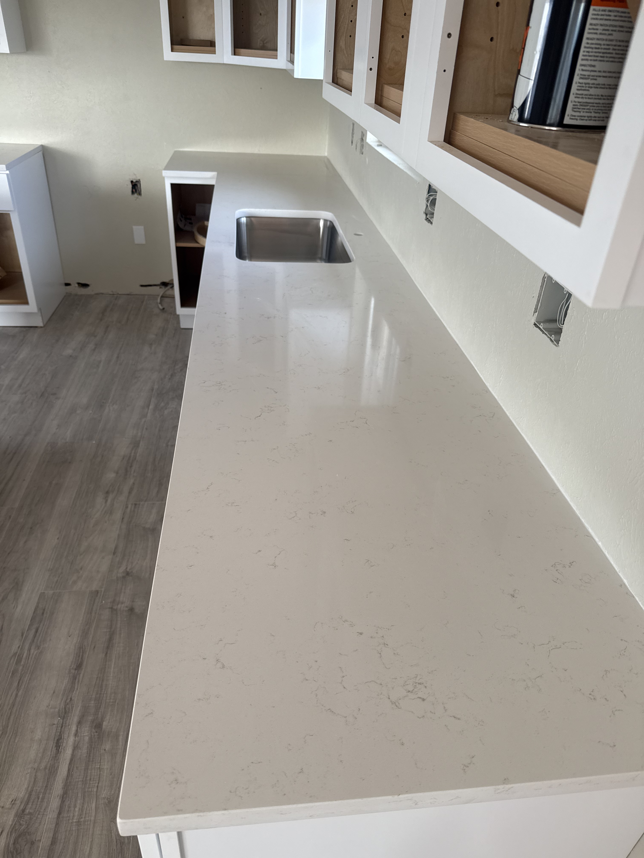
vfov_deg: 71.6
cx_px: 322
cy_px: 429
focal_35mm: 24
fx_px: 595
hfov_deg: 56.8
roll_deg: -3.3
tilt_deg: -32.4
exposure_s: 1/121
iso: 100
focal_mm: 6.76
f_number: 1.78
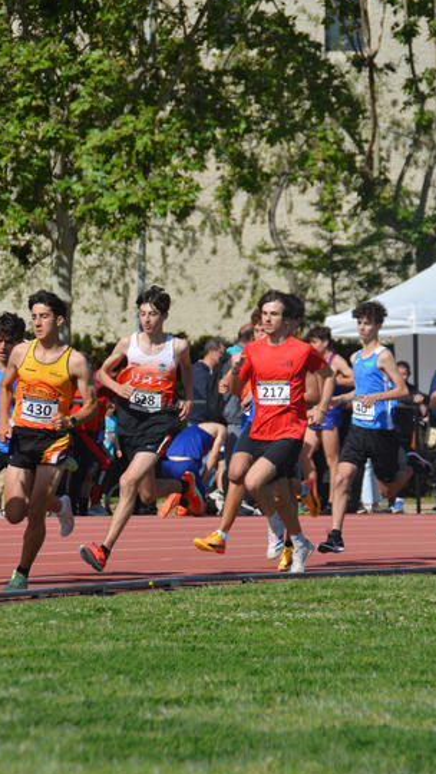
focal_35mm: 262
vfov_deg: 8.2
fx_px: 5381
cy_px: 364
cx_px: 184
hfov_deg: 4.6
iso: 280
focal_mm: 150
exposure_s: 1/2000
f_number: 6.3
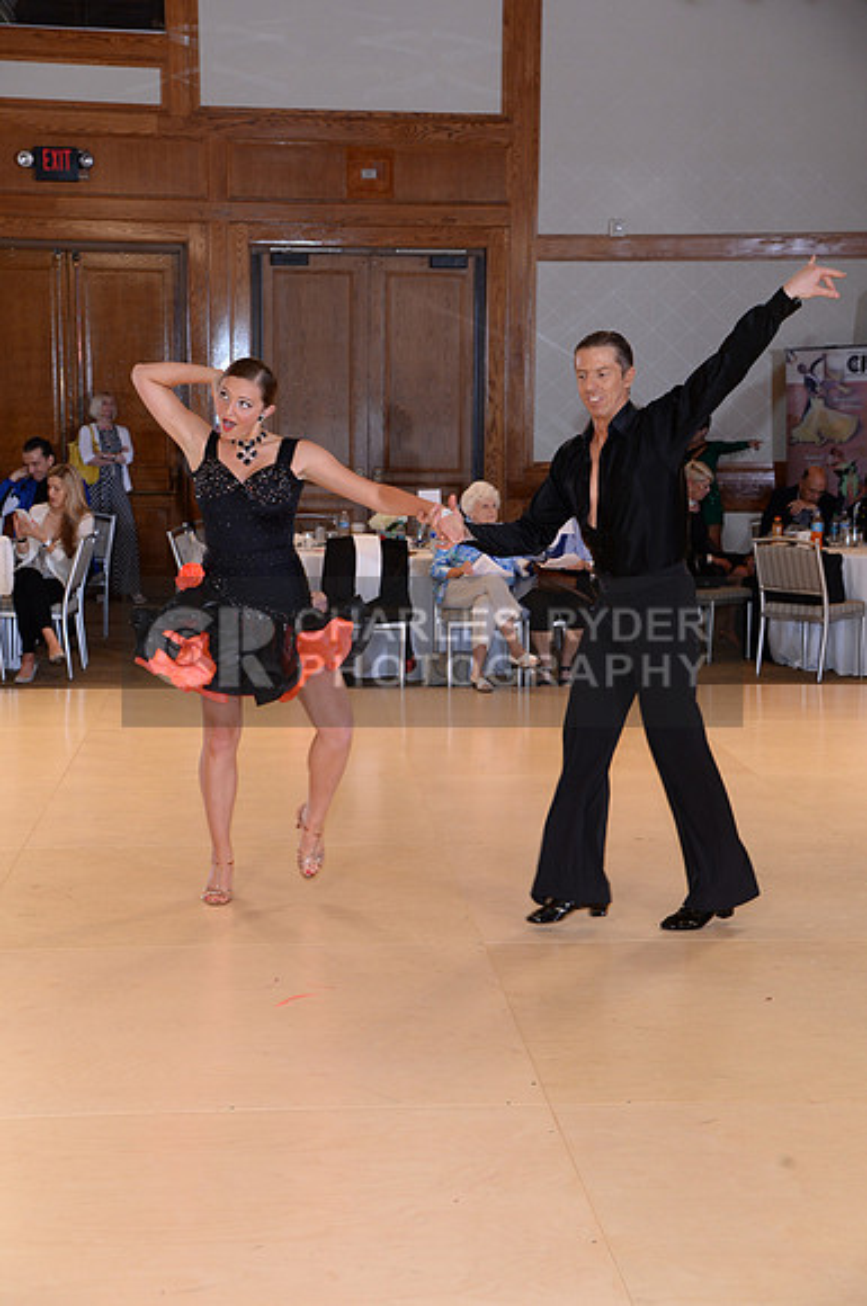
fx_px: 2246
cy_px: 653
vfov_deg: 32.4
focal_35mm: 62
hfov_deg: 21.8
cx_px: 434
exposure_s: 1/250
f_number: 5.6
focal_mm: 62
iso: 1250
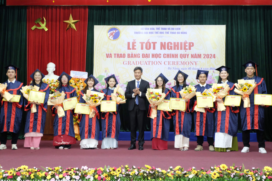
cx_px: 136
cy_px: 90
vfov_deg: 30.5
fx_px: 332
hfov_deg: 44.5
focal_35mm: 44
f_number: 5.6
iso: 3200
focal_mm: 29.2
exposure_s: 1/17
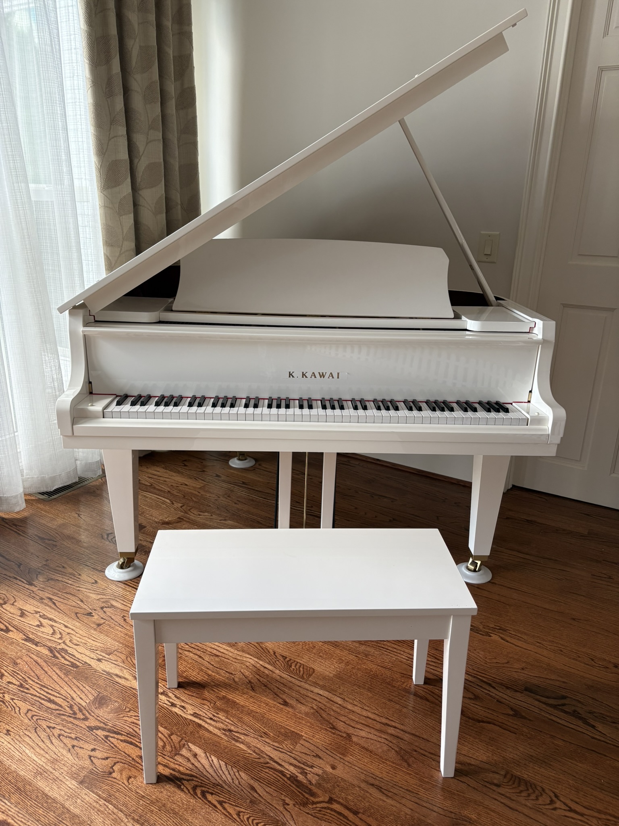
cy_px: 413
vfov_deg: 67.3
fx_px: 620
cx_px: 310
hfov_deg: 53.1
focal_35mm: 26
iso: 125
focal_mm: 5.96
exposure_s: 1/97
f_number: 1.6
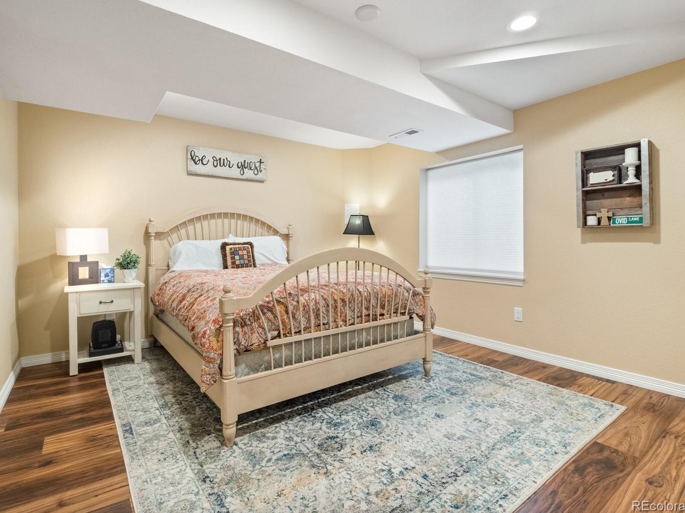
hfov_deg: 91.0
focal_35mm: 17
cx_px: 342
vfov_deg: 74.7
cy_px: 243
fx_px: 336
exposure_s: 1/13
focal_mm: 8
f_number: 7.1
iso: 800
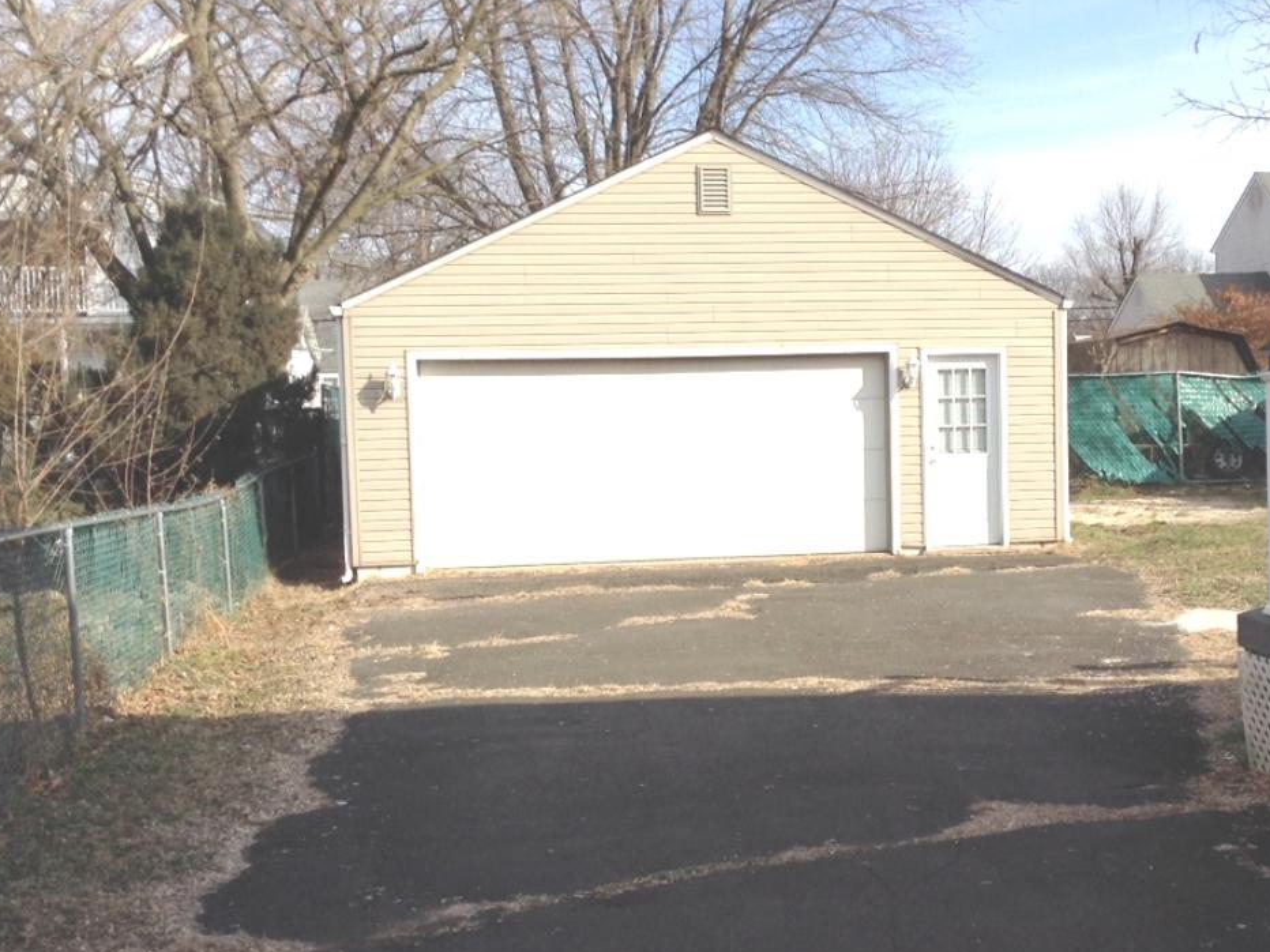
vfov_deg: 28.6
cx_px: 807
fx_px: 1871
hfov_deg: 37.2
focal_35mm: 51
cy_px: 485
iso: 25
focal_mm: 3.3
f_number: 2.4
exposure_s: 1/1034
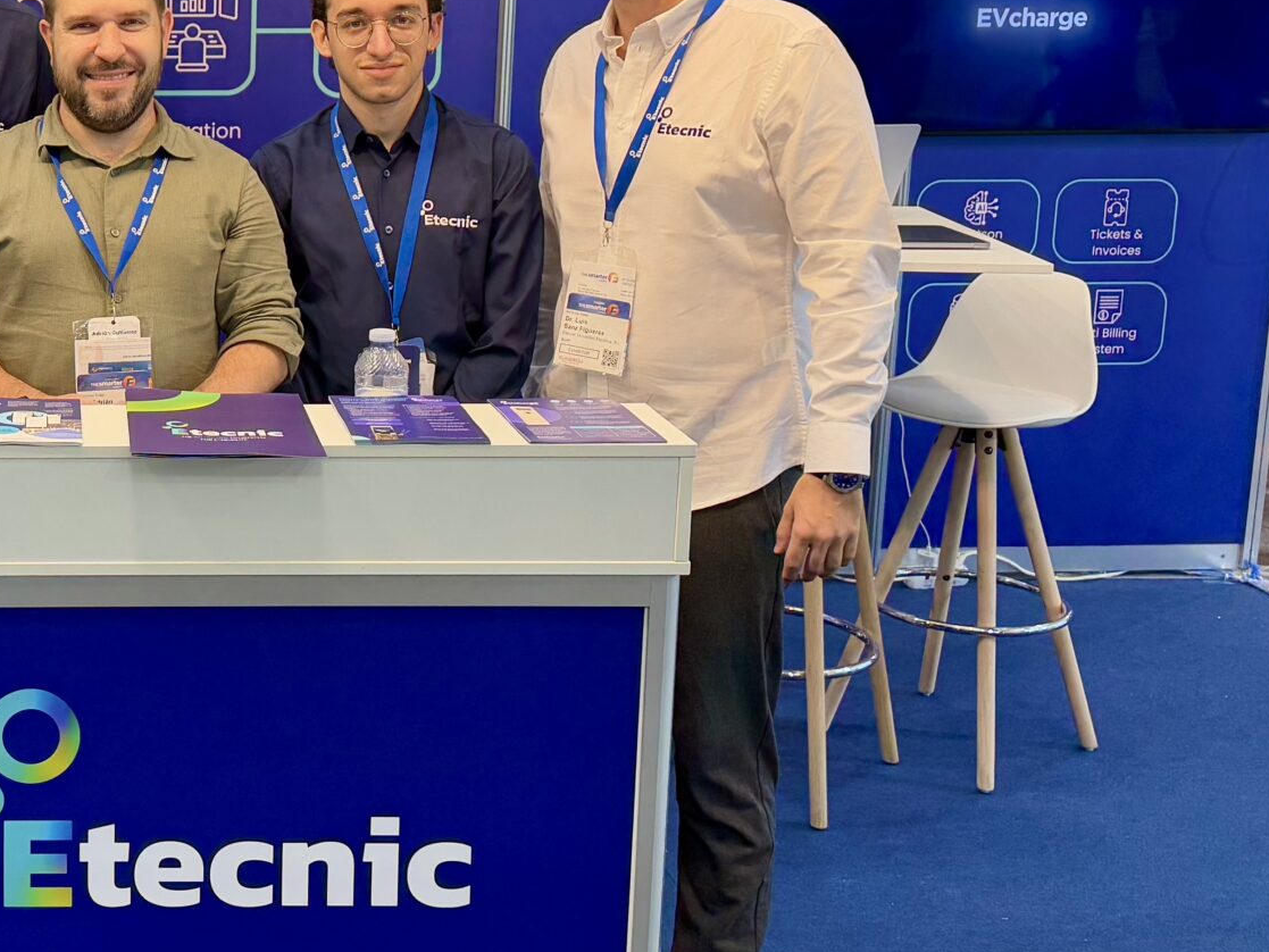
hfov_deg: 32.8
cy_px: 328
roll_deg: +0.1
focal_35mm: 55
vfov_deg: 26.4
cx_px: 84
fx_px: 2016
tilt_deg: -10.2
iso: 160
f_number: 1.78
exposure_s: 1/100
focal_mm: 6.76
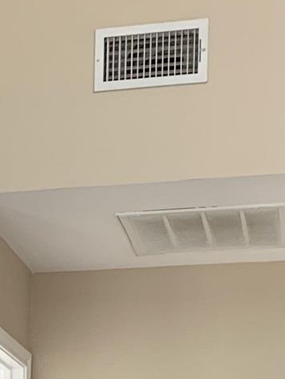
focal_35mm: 127
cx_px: -130
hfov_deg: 11.3
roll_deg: -0.7
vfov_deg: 14.0
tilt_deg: -1.6
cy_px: 649
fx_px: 1394
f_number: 1.8
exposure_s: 1/60
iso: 125
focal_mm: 4.25
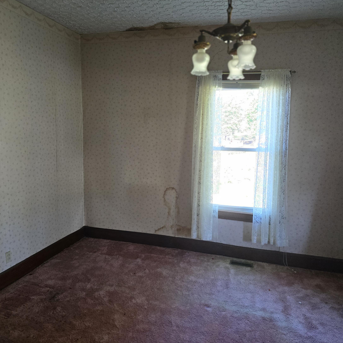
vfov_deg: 57.3
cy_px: 168
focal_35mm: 28
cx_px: 158
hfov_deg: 57.2
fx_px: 314
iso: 320
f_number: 1.7
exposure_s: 1/120
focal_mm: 6.3
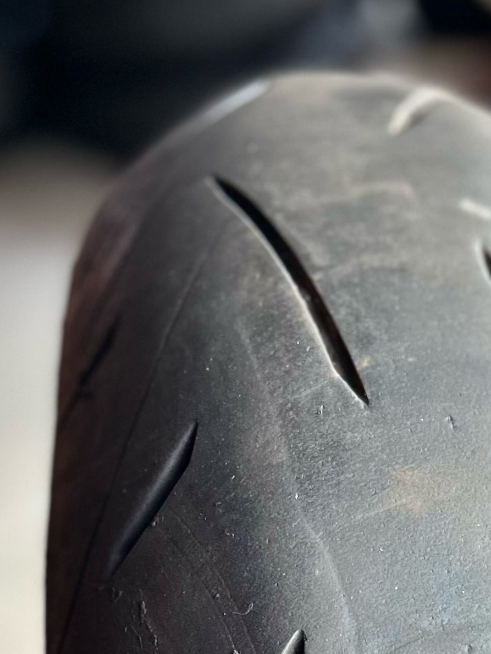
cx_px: 317
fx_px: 1665
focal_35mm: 88
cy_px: 1048
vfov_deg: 18.9
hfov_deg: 16.7
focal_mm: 5.7
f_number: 1.5
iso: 100
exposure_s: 1/100
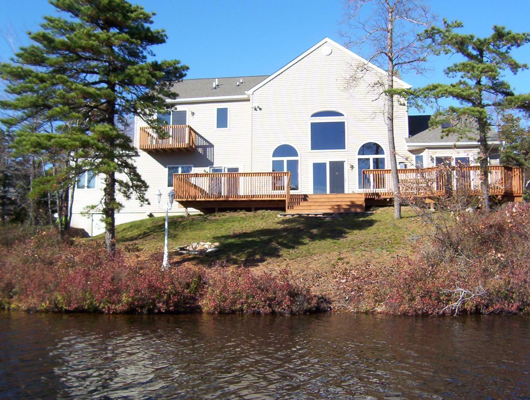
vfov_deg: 39.8
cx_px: 265
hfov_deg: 51.3
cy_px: 200
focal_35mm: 36
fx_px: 552
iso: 100
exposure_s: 1/394
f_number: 5.24
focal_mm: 5.54
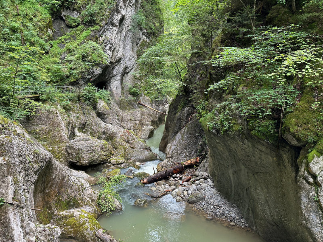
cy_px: 121
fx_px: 224
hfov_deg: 71.6
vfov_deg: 56.8
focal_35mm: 24
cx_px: 162
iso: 80
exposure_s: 1/121
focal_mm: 6.9
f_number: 1.8
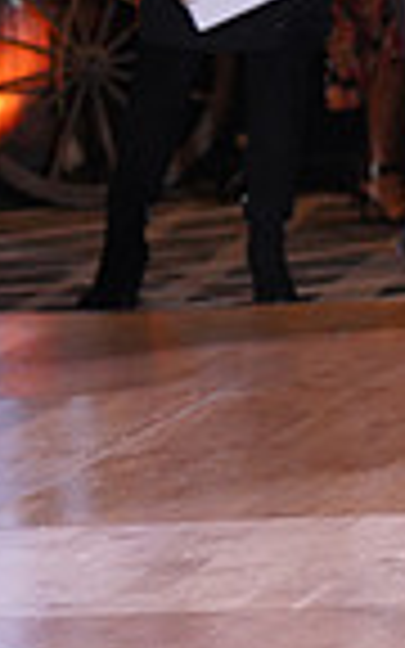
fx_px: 6004
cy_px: -180
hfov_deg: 3.8
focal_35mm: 340
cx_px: 727
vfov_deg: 6.1
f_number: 5.6
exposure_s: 1/200
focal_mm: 83
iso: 1600
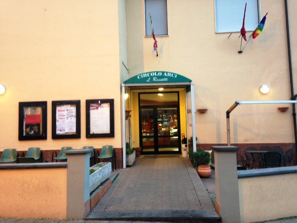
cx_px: 148
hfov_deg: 55.4
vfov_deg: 42.9
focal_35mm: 33
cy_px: 112
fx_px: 283
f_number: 2.4
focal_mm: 4.12
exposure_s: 1/20
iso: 160
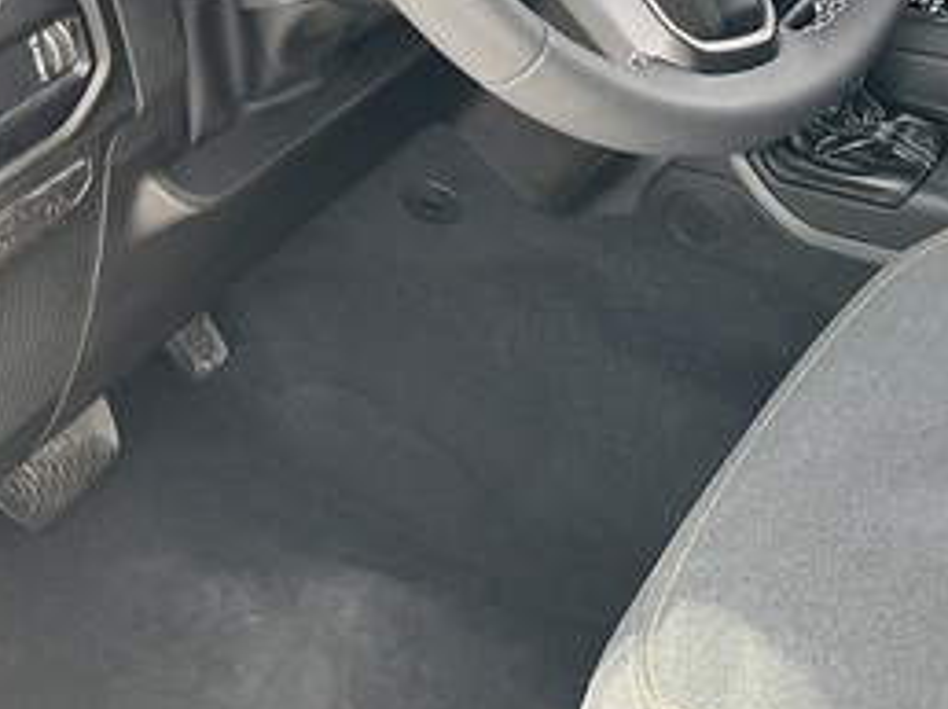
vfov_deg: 19.5
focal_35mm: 72
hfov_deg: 25.3
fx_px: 1970
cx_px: 1014
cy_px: -70
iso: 40
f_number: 1.8
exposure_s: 1/122
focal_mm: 3
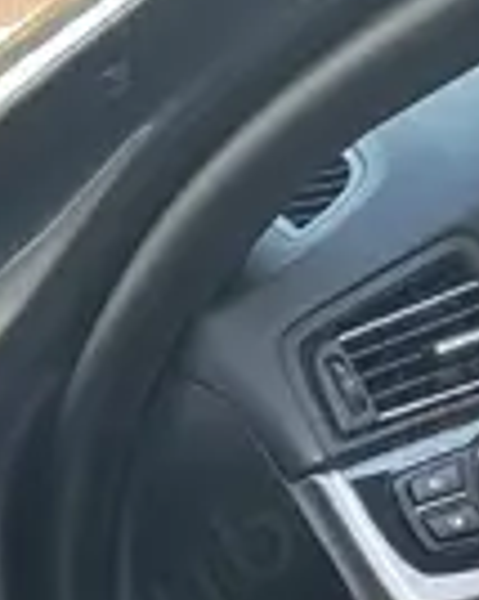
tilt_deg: -25.0
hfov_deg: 10.6
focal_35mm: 114
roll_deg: -4.3
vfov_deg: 16.7
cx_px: 1298
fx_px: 2022
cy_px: 524
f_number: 1.8
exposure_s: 1/47
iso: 400
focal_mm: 4.25
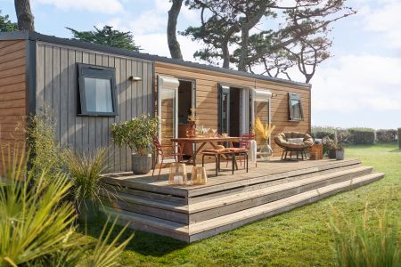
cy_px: 134
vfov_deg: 37.9
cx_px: 200
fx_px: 390
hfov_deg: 54.4
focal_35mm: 35
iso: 64
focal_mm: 35
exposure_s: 1/40
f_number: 5.6
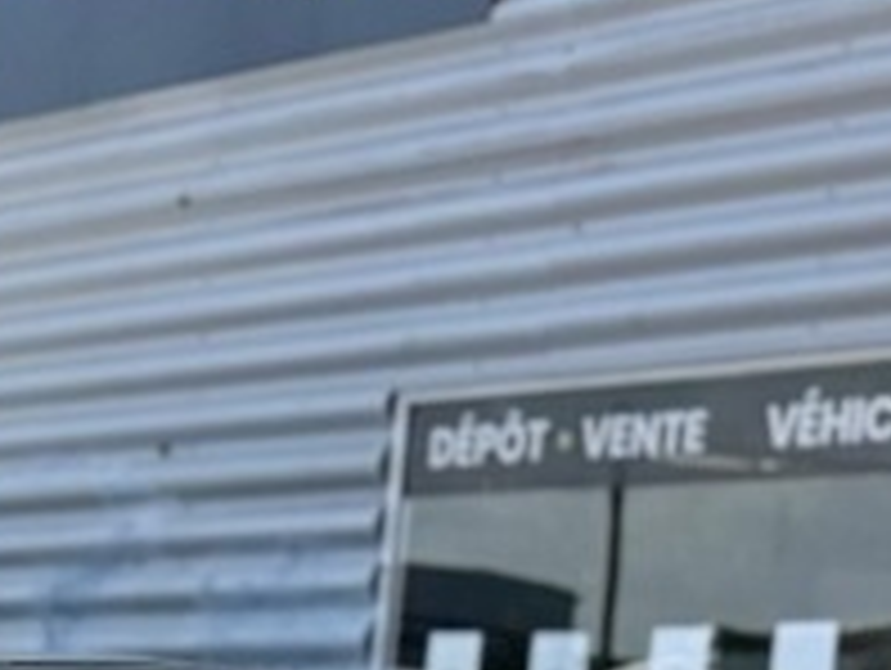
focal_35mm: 155
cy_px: 1587
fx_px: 3994
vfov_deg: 8.7
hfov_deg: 11.3
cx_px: -1004
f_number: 1.78
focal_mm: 6.76
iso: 80
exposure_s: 1/3953
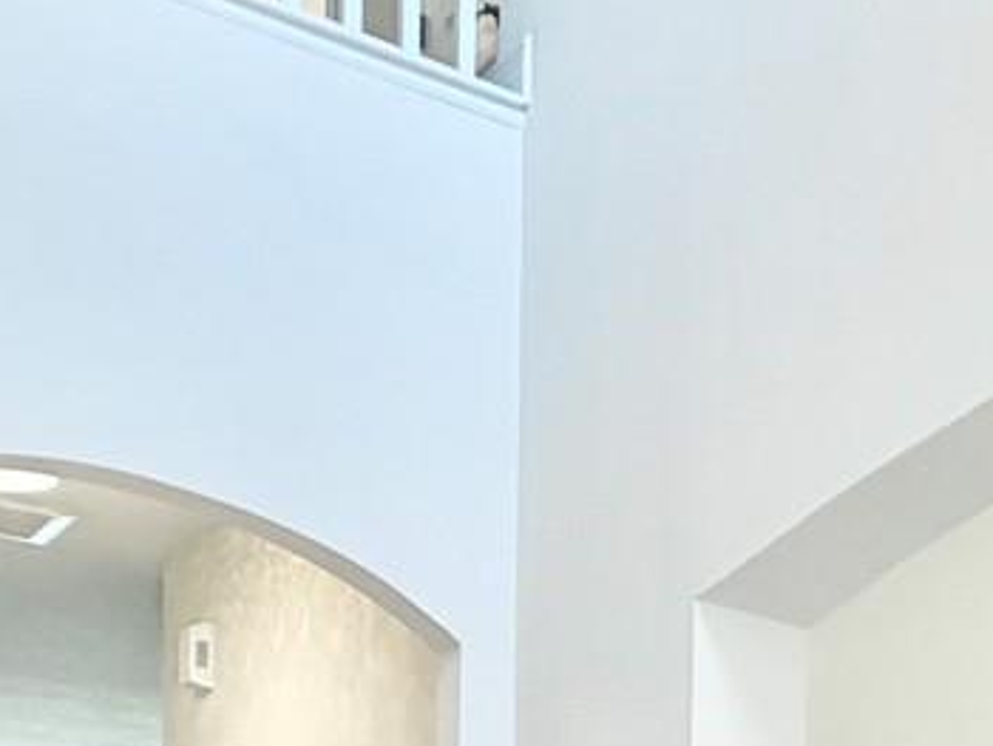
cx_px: 1200
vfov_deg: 20.1
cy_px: 1084
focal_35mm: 64
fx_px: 1837
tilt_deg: -2.4
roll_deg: -1.2
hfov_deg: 26.7
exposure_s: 1/120
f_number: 2.2
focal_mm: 2.22
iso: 160
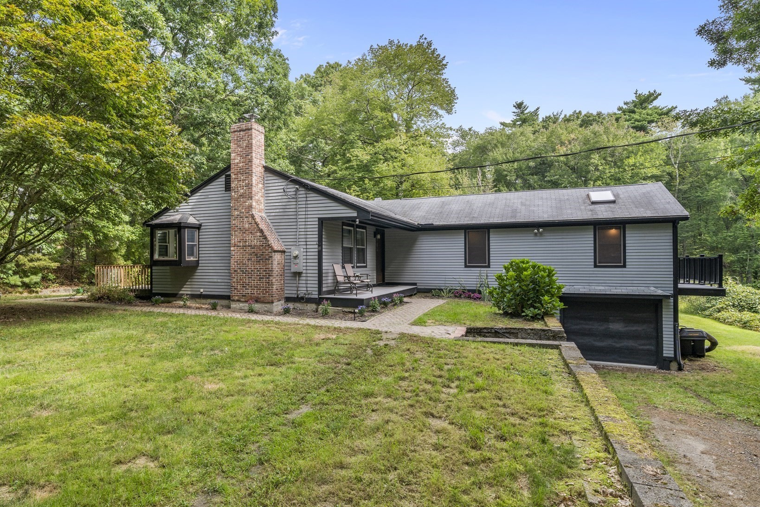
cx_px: 349
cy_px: 250
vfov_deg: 61.9
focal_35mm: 20
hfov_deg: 83.8
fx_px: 422
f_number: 7.1
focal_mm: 16
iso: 320
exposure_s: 1/125
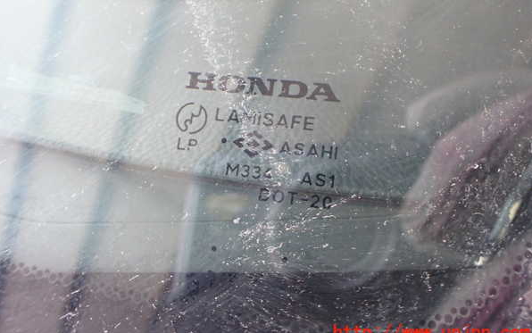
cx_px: 267
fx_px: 464
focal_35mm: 32
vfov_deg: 39.4
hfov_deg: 59.6
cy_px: 144
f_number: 2.3
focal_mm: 5.4
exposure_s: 1/125
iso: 500
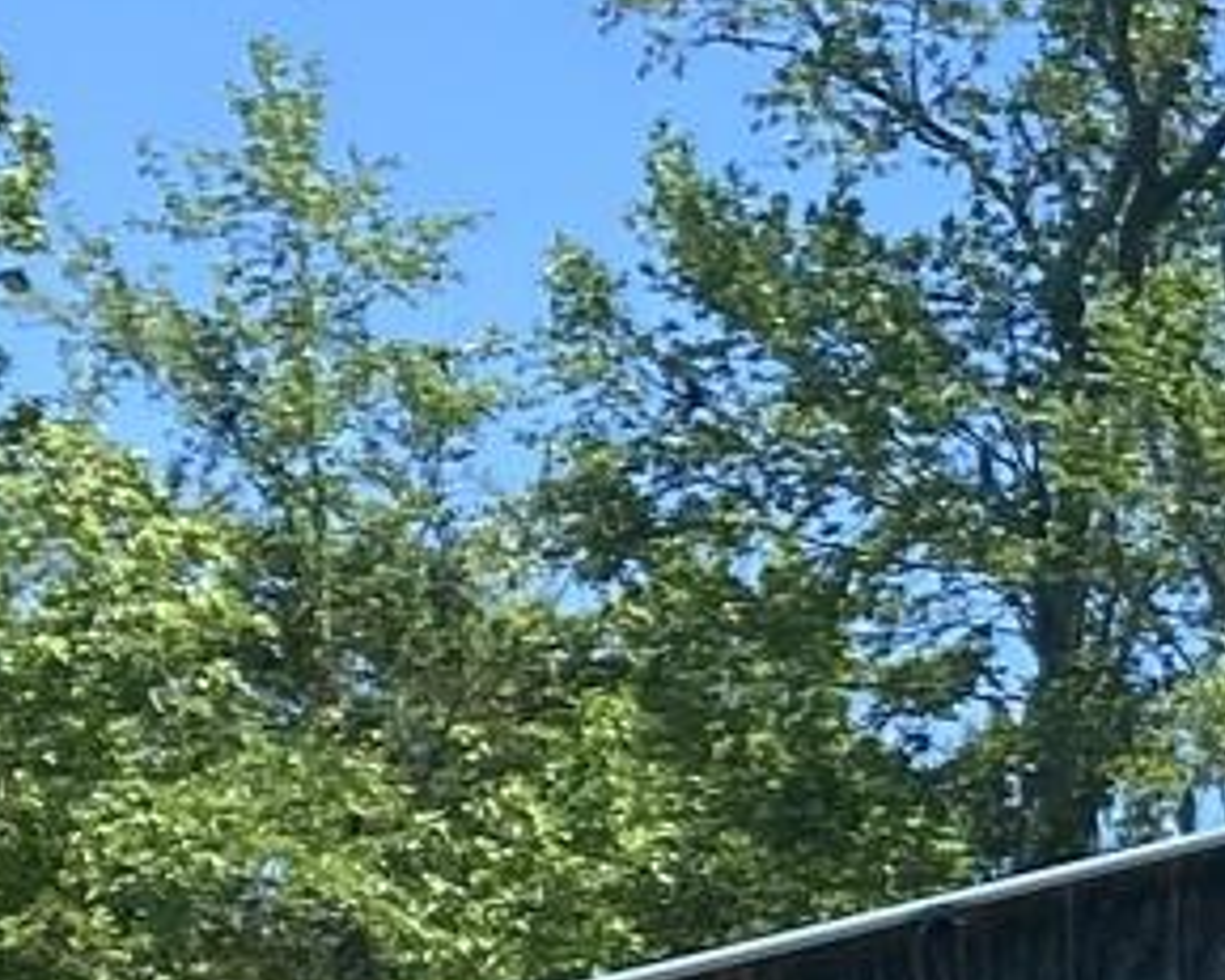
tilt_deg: +0.0
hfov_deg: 8.9
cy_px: 2189
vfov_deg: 8.0
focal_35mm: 180
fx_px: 6524
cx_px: 3548
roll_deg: +3.3
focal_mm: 4.25
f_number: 1.8
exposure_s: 1/2141
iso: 32
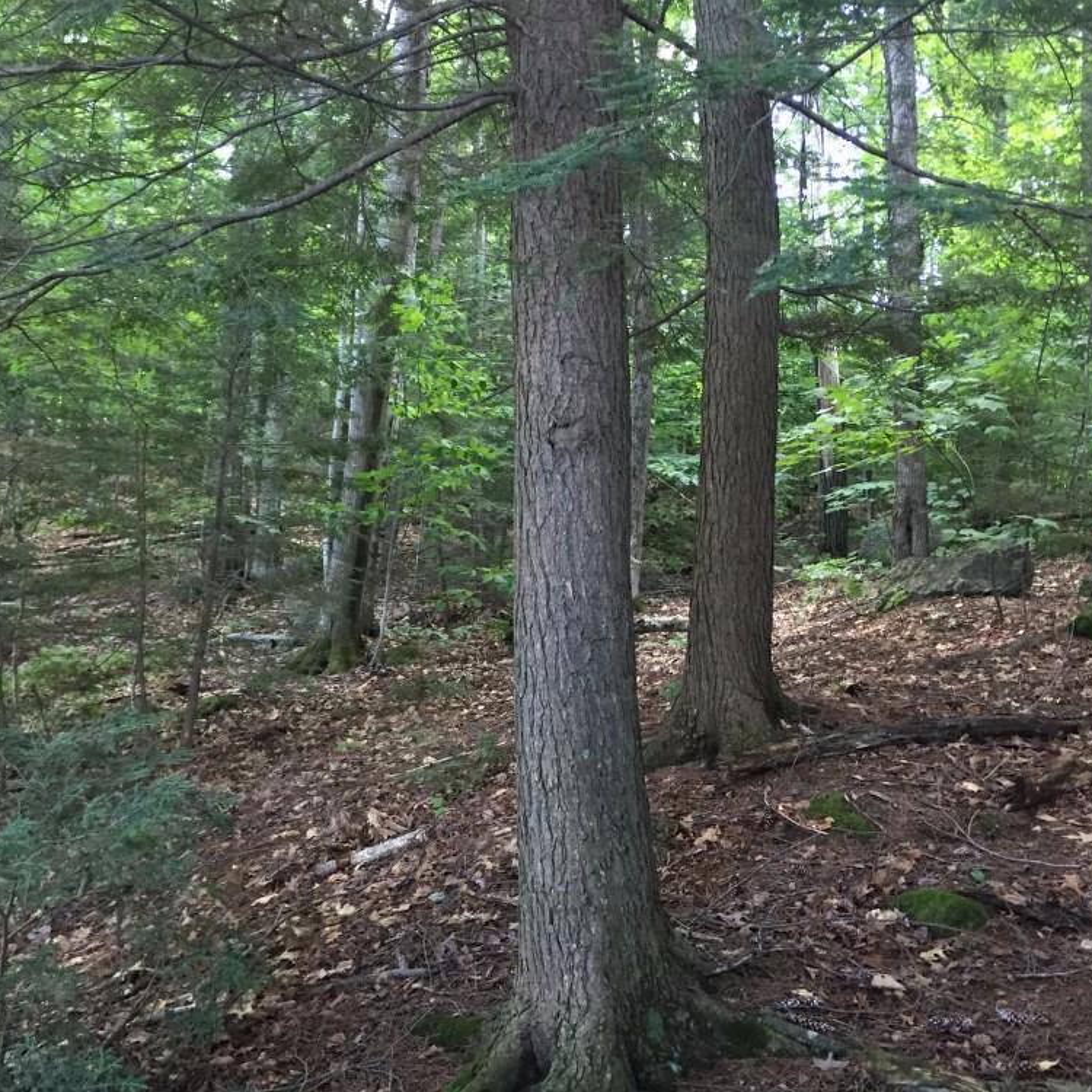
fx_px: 1249
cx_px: 646
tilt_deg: +7.3
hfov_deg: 47.0
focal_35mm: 35
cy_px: 534
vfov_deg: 47.2
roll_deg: -2.2
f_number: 2.2
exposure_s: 1/30
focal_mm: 4.15
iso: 250
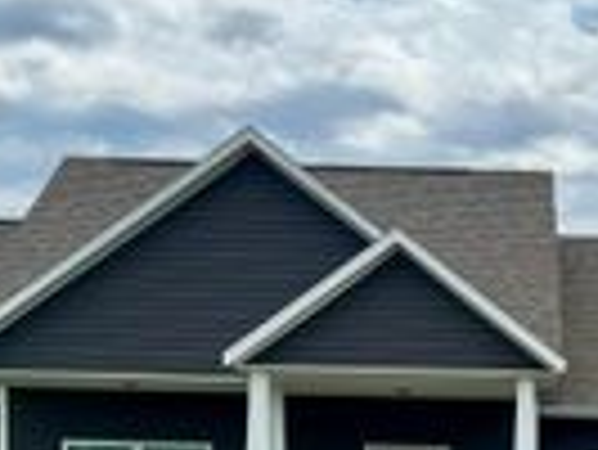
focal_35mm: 90
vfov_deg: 15.5
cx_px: 544
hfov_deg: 21.3
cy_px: 614
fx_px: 1556
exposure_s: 1/5814
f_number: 1.78
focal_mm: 6.76
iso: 80
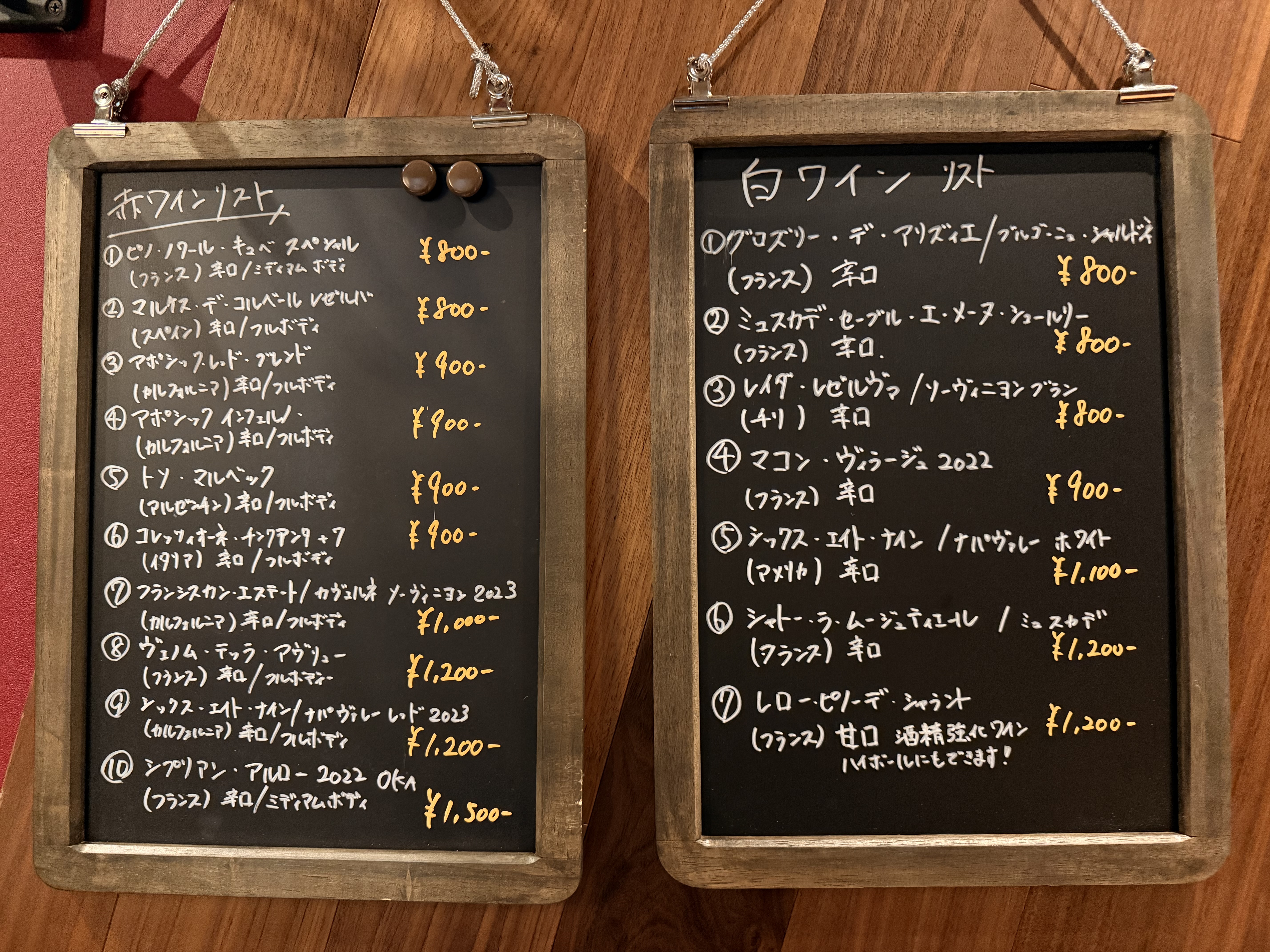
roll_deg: -0.7
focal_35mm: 24
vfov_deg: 56.8
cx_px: 635
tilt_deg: +1.2
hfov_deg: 71.6
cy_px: 476
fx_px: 881
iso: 1250
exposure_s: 1/30
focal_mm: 6.76
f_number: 1.78
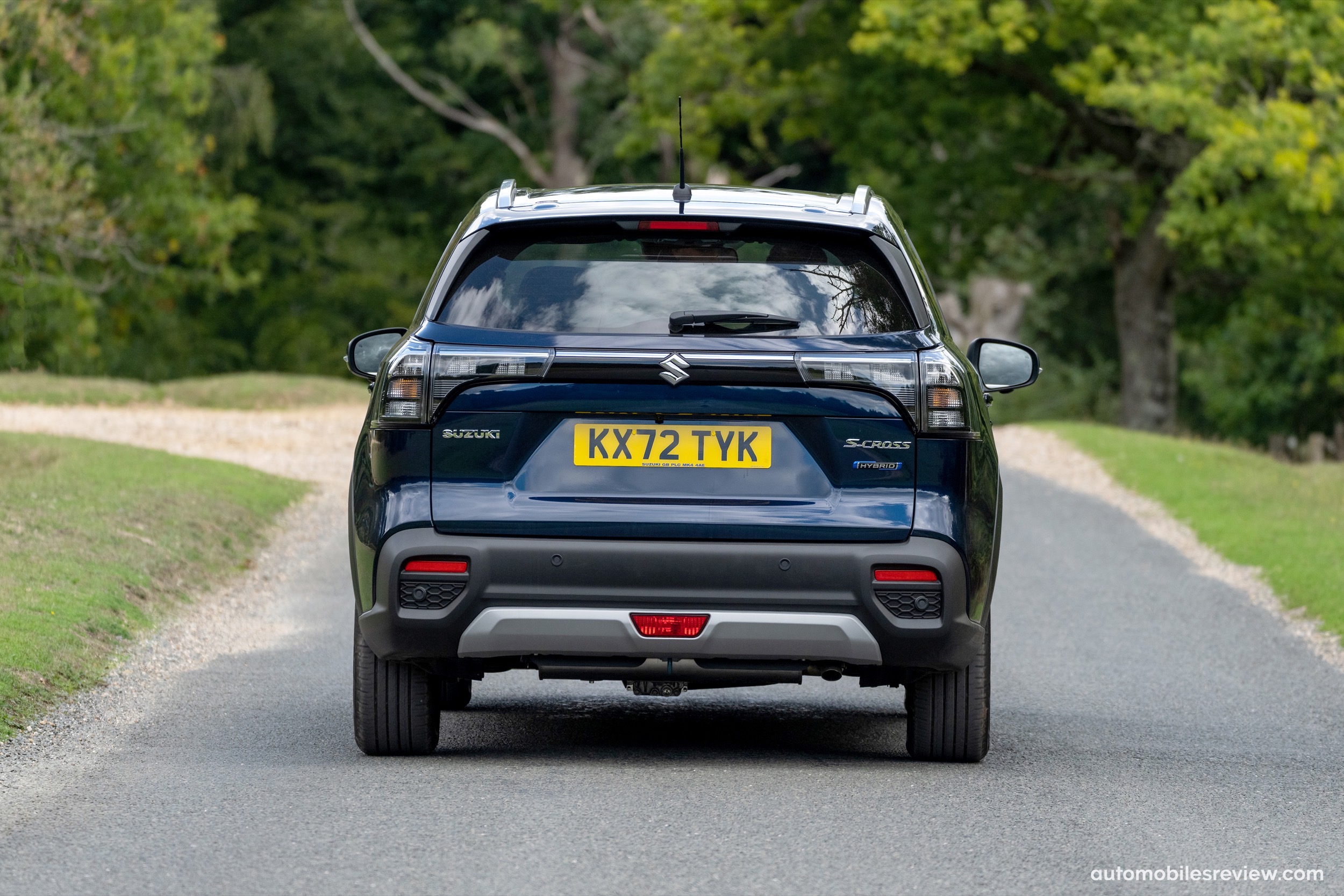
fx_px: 8251
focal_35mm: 221
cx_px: 672
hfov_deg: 9.3
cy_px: 448
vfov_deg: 6.2
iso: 1000
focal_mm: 221
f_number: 5.6
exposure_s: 1/1000
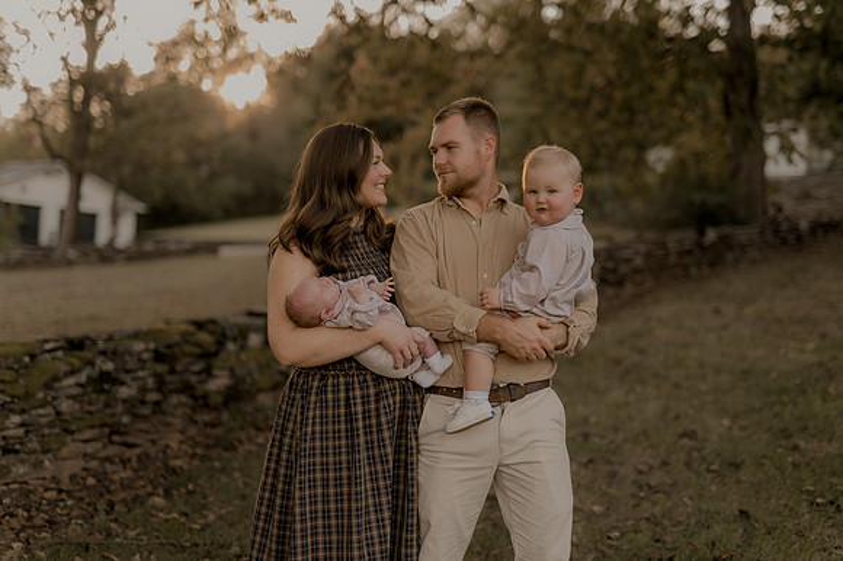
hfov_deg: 39.6
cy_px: 280
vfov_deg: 27.0
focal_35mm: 50
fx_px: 1170
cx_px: 422
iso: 160
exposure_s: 1/400
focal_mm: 50
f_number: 1.8
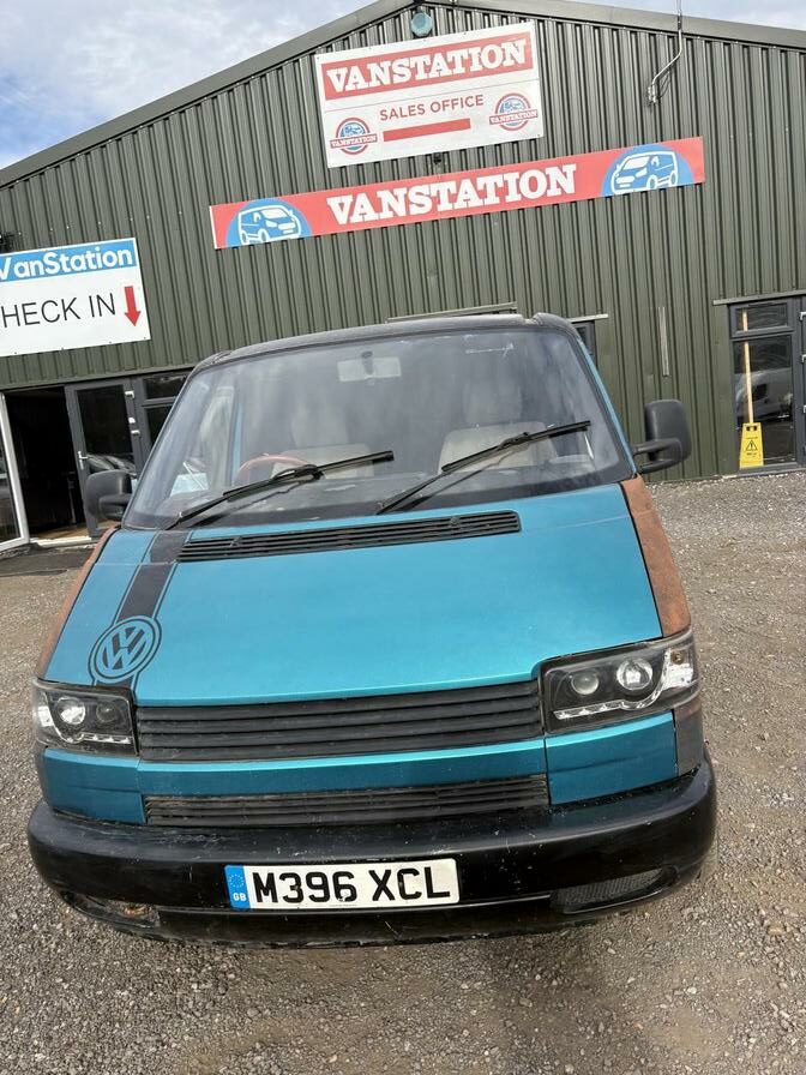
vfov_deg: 67.3
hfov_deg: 53.1
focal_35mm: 26
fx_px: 807
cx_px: 403
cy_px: 538
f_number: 1.6
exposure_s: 1/1420
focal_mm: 5.96
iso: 50
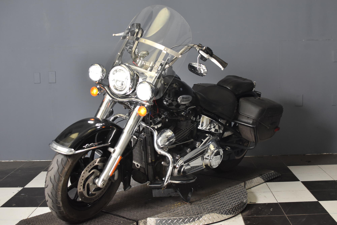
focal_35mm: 52
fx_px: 491
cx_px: 168
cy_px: 112
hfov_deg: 37.9
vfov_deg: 25.7
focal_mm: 35
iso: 800
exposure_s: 1/160
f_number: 4.5
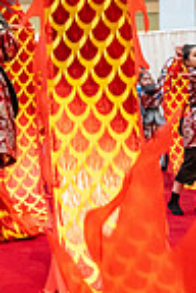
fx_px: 612
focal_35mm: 75
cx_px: 0
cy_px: 45
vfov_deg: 26.3
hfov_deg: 17.7
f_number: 4
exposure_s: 1/320
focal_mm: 24
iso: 4000
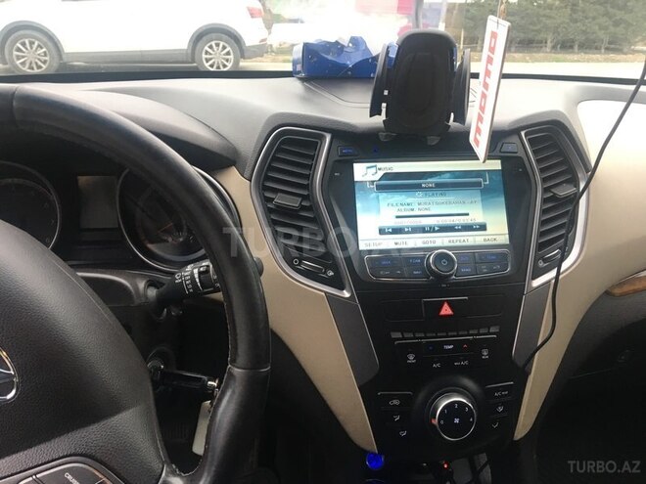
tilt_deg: -26.3
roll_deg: -3.1
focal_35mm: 29
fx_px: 541
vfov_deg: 48.2
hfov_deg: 61.7
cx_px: 323
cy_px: 242
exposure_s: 1/33
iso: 40
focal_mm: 4.15
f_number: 2.2
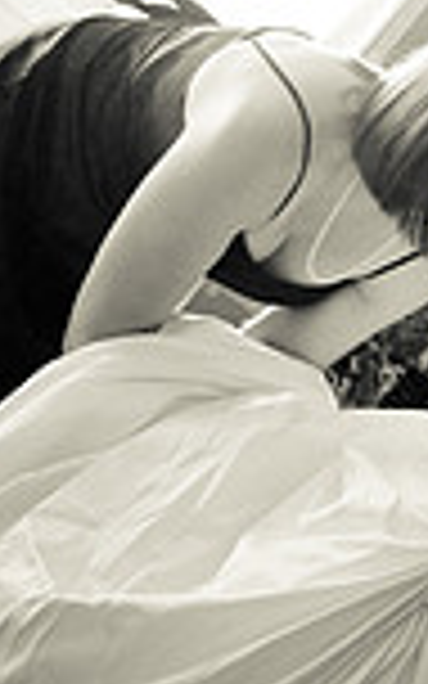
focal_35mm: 109
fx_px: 2034
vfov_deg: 19.0
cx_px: 592
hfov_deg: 11.6
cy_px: 220
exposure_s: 1/125
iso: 800
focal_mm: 24
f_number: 2.8
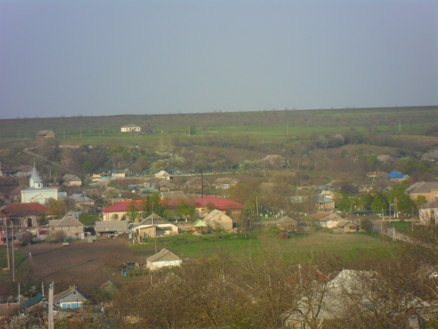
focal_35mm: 135
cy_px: 164
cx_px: 219
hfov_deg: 14.6
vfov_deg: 11.0
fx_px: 1708
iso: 80
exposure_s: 1/350
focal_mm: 24.5
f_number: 5.9
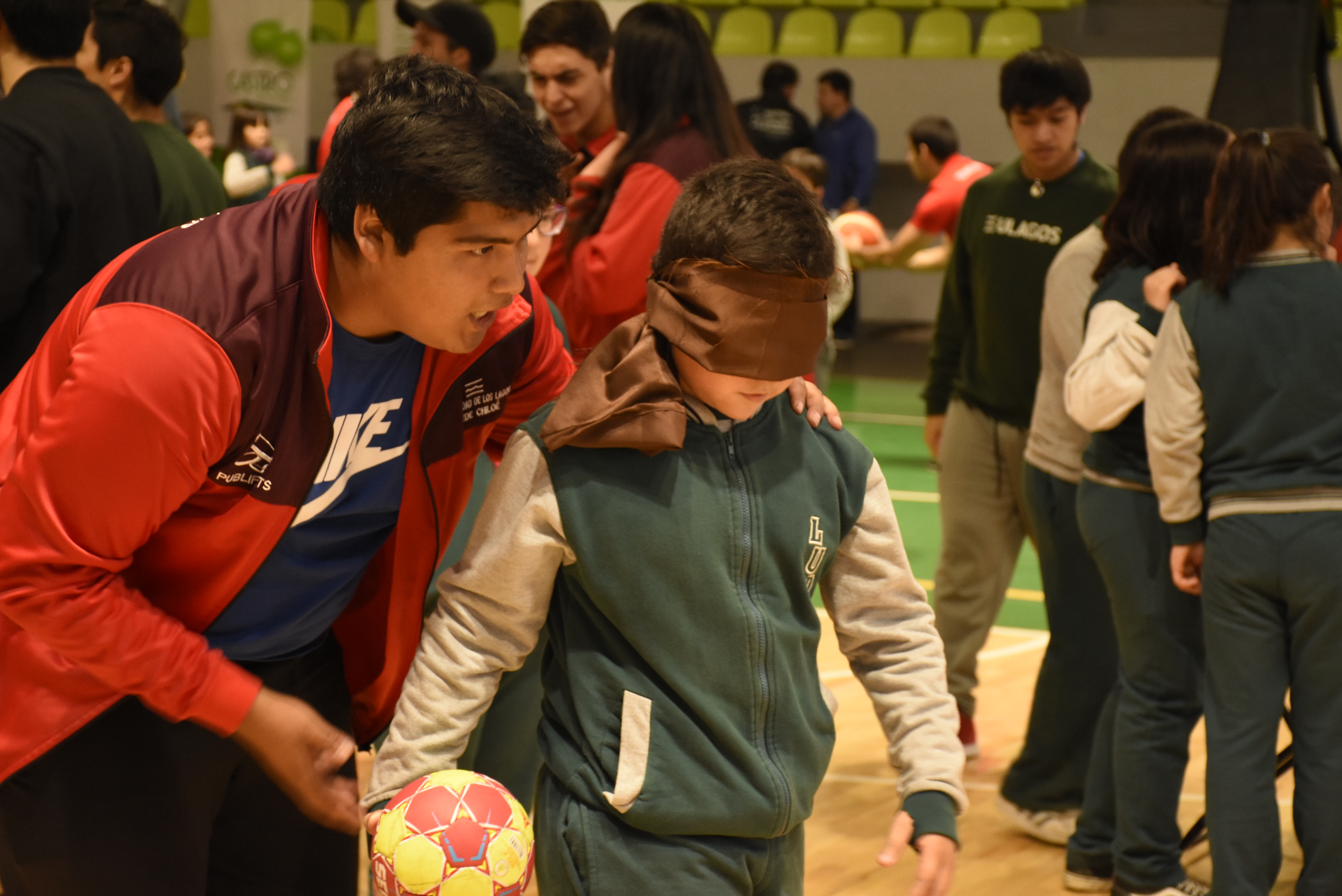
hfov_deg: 22.6
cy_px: 448
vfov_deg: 15.2
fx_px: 3356
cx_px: 671
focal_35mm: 90
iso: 1600
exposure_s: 1/80
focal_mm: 60
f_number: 5
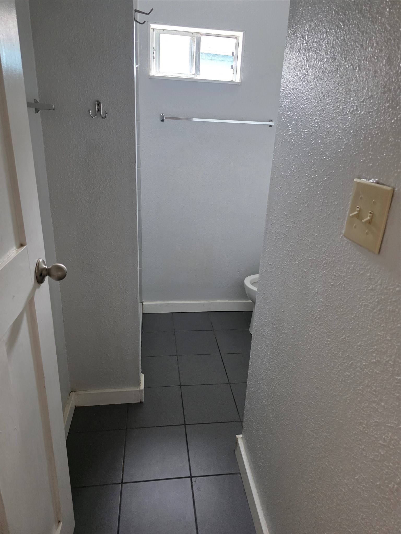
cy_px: 267
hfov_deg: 58.9
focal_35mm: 23
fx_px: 355
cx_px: 200
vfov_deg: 73.9
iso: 800
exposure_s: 1/120
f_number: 1.7
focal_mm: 6.3
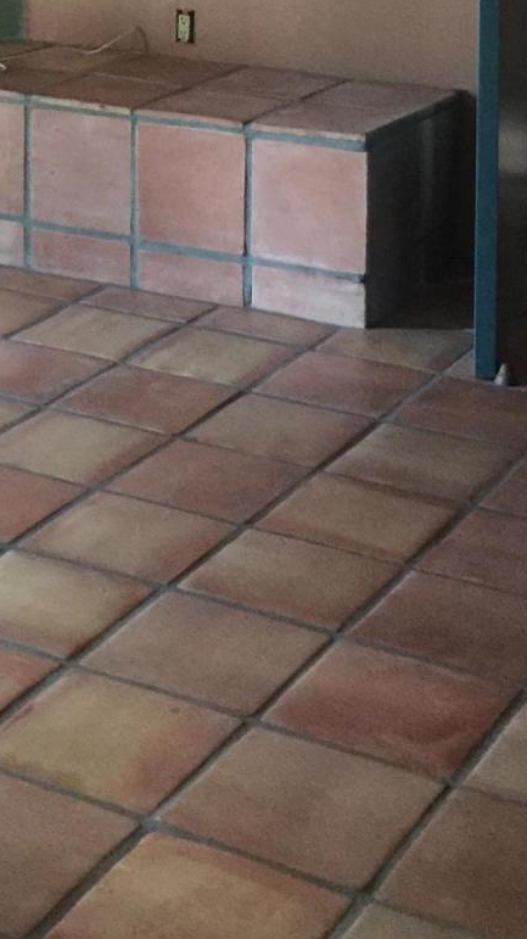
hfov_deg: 14.6
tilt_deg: -6.3
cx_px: 40
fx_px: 2040
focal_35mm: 82
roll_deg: -0.1
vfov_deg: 24.1
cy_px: -113
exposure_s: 1/4
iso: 100
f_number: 2.2
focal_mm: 4.15
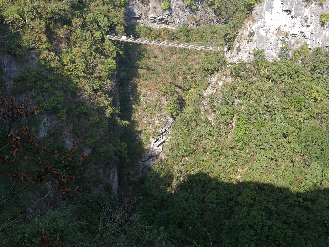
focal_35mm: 46
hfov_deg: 41.2
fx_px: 437
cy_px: 124
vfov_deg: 31.5
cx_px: 164
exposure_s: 1/160
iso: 200
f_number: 6.3
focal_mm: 23
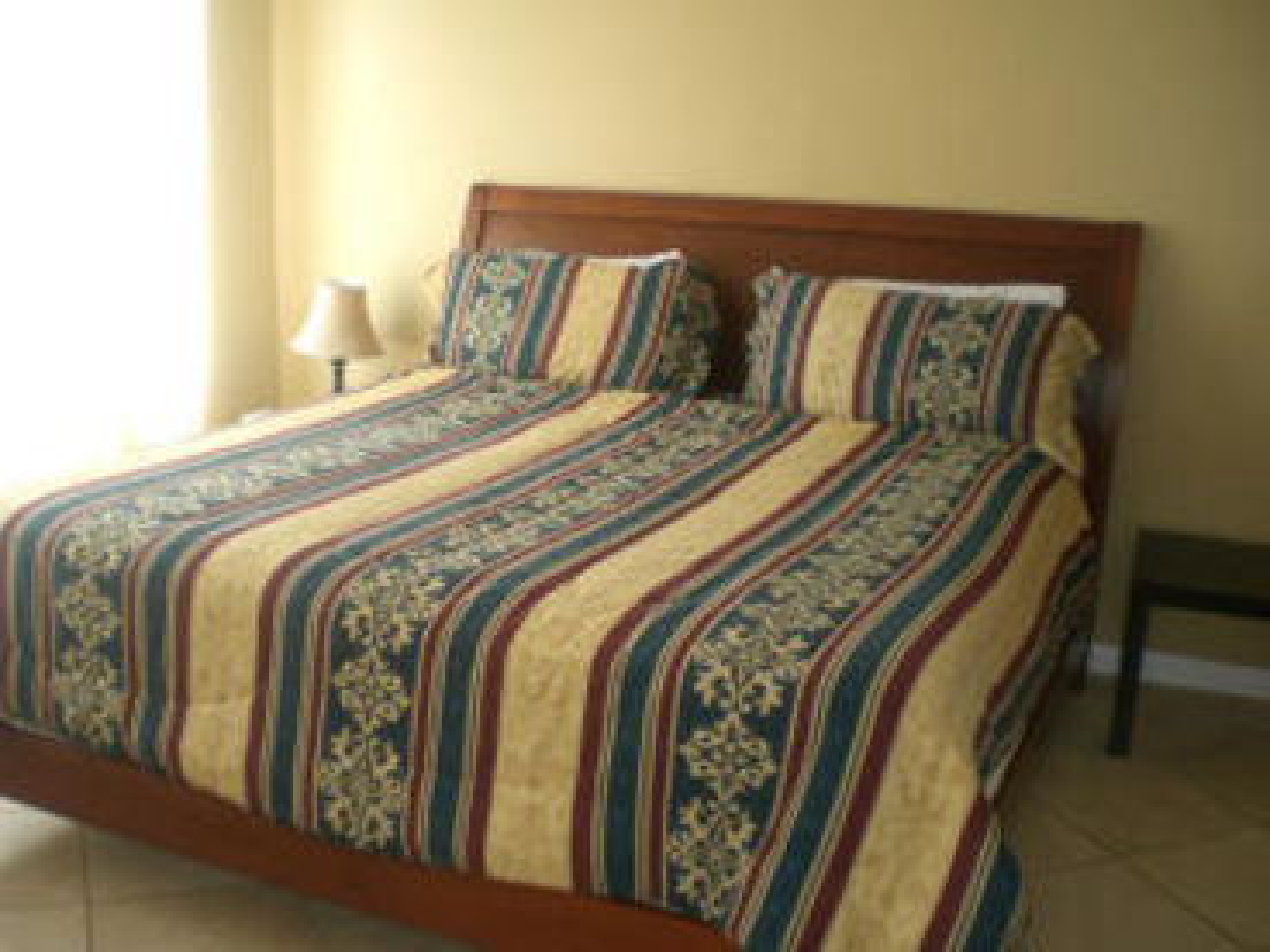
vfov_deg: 37.7
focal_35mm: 38
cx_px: 635
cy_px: 476
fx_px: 1394
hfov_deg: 49.0
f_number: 3.1
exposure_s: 1/60
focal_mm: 6.3
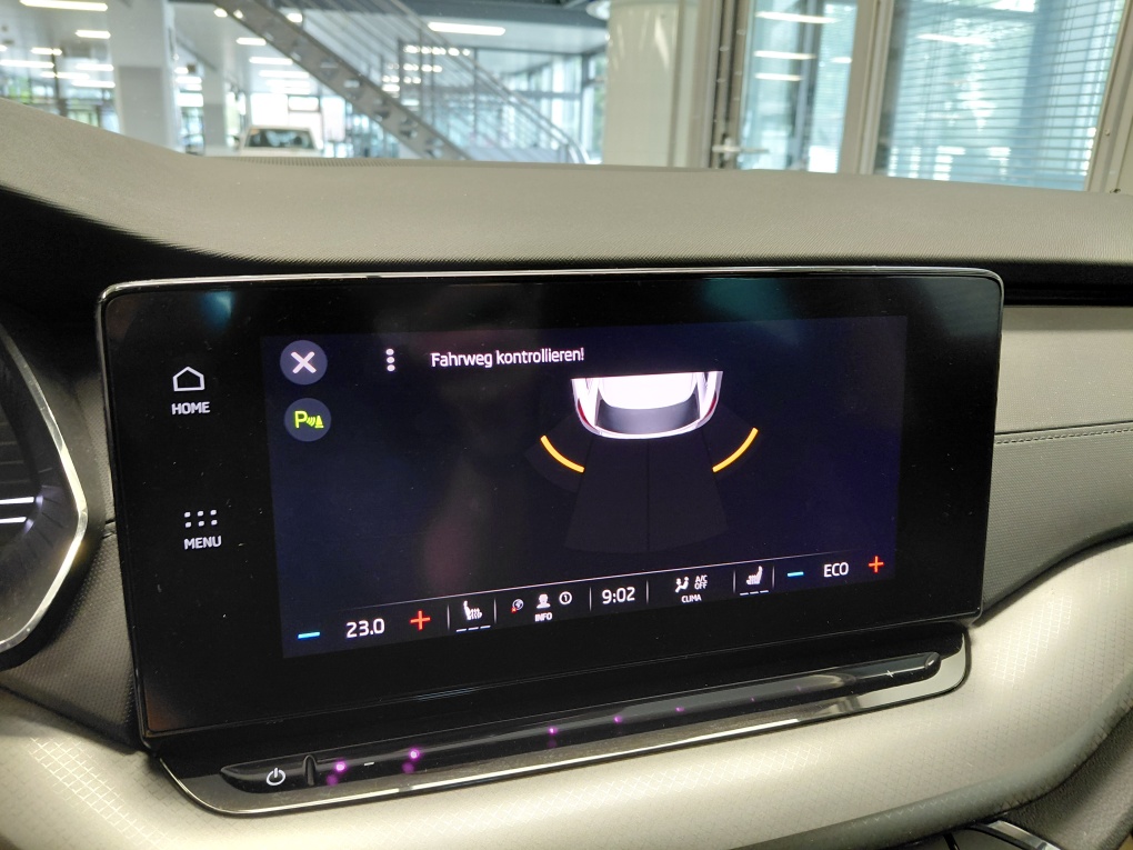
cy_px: 425
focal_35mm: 25
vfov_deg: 54.9
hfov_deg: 69.4
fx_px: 818
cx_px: 566
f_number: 1.8
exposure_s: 1/50.1
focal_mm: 4.69
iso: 320
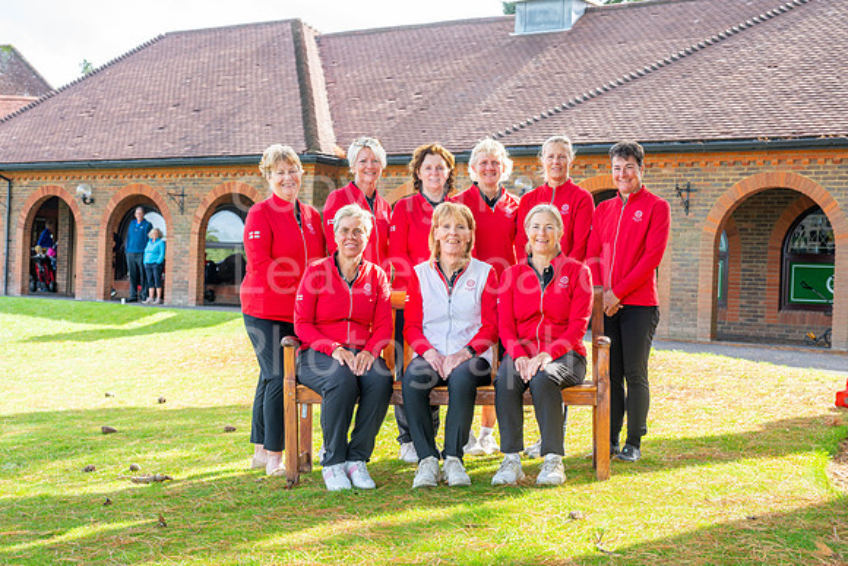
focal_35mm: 54
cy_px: 283
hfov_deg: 36.9
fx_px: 1272
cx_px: 424
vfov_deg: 25.1
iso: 200
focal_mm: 54
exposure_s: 1/200
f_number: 5.6
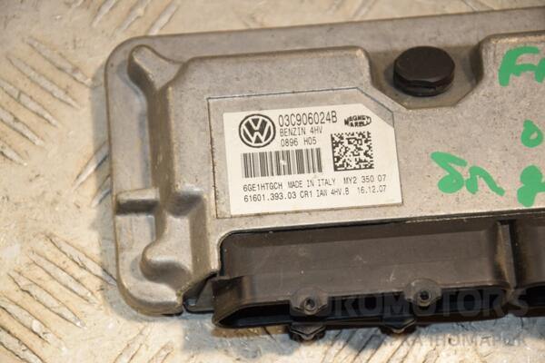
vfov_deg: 8.7
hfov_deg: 13.0
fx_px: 2384
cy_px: 182
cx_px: 272
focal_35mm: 158
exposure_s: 1/200
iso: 800
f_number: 7.1
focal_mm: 105
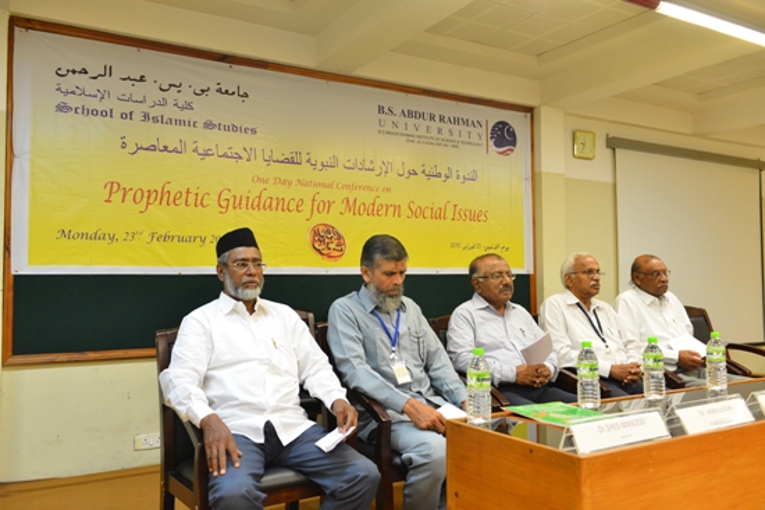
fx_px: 680
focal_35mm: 32
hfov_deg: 58.7
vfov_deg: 41.1
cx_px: 382
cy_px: 255
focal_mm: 32
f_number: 4.5
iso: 2500
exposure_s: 1/80
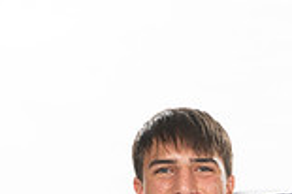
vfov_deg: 6.5
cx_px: 258
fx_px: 1645
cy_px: 414
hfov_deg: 10.1
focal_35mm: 203
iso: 800
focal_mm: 70
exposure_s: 1/320
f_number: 7.1
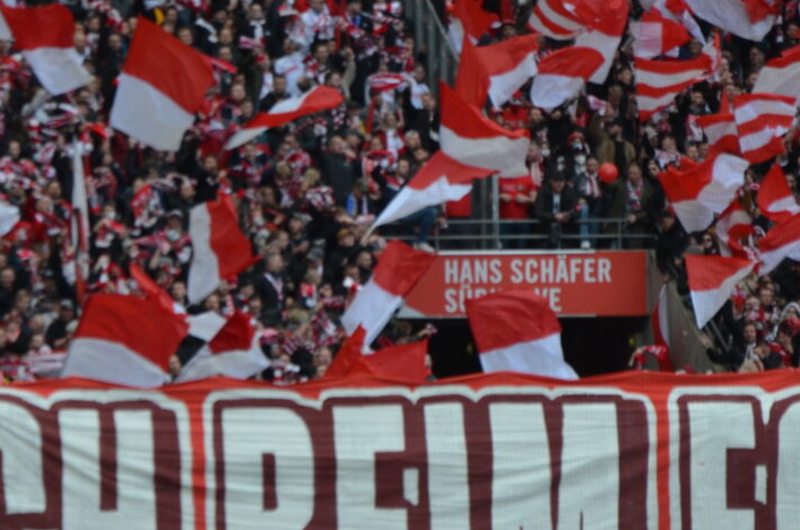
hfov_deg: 5.8
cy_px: 231
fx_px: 7898
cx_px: 198
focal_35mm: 356
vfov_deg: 3.8
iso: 400
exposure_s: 1/400
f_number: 5.6
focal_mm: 105
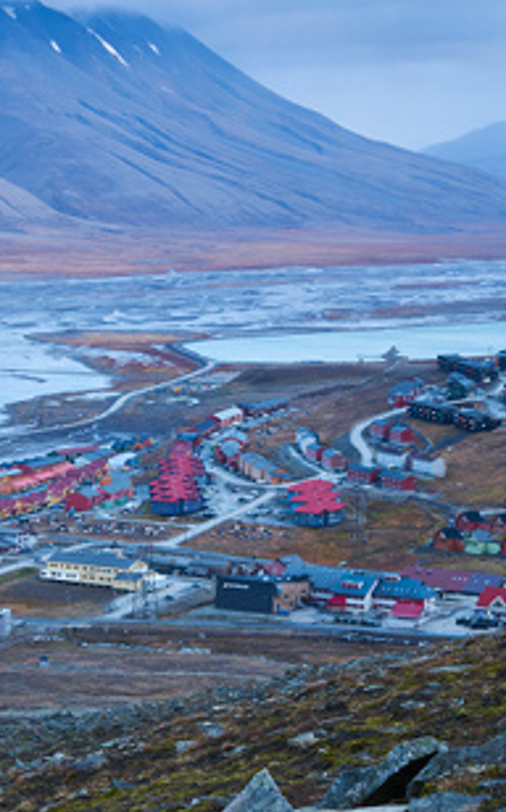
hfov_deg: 11.2
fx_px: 2564
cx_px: 18
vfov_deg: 18.0
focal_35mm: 116
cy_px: 463
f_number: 11
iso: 400
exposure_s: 1/30
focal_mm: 50
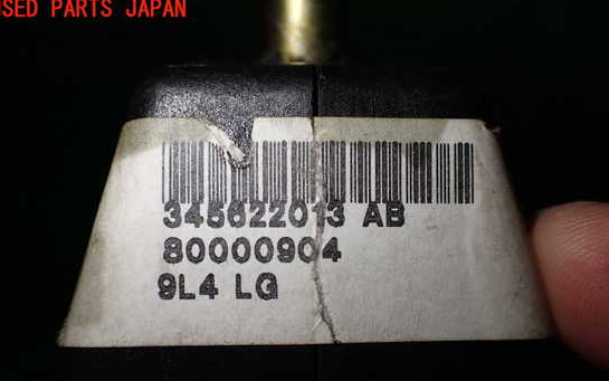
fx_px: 581
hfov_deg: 55.3
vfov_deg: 36.0
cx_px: 318
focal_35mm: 35
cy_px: 247
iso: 100
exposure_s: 1/160
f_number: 2.3
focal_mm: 5.4
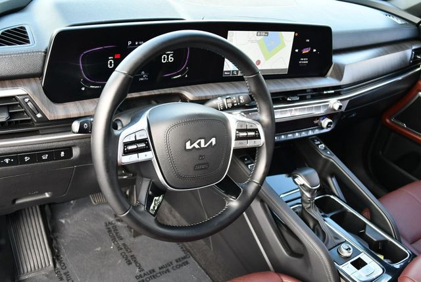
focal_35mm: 36
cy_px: 141
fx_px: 421
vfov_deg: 36.9
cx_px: 210
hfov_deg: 53.1
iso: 640
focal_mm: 18
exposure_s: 1/250
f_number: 3.5
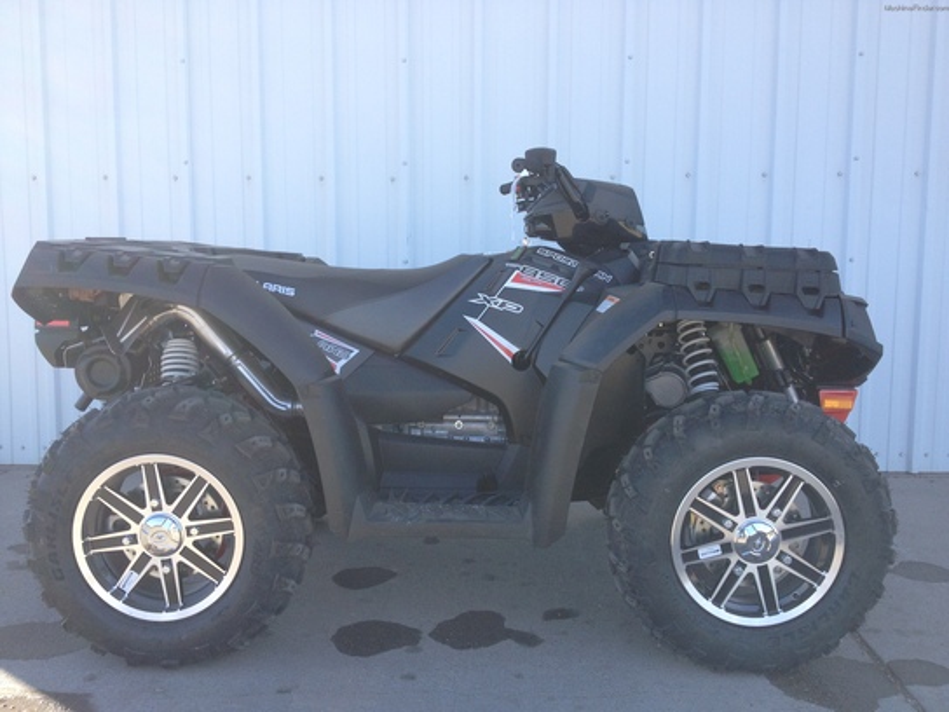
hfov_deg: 52.6
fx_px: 960
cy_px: 356
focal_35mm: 35
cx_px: 474
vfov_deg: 40.7
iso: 50
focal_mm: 4.28
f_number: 2.4
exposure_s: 1/315
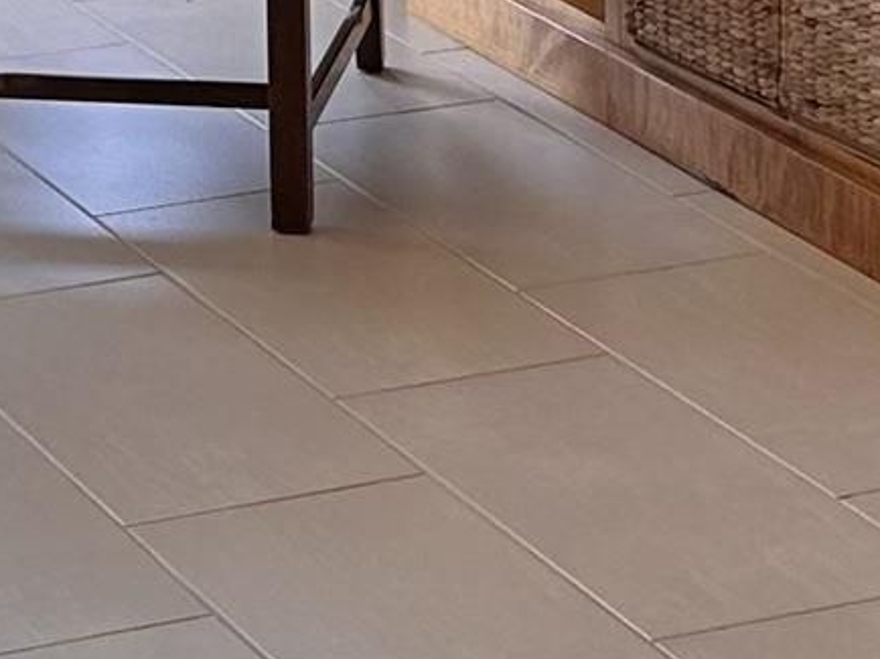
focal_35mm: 170
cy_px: -730
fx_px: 4319
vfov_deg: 8.2
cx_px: 57
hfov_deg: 11.5
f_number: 1.78
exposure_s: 1/121
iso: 64
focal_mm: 6.86
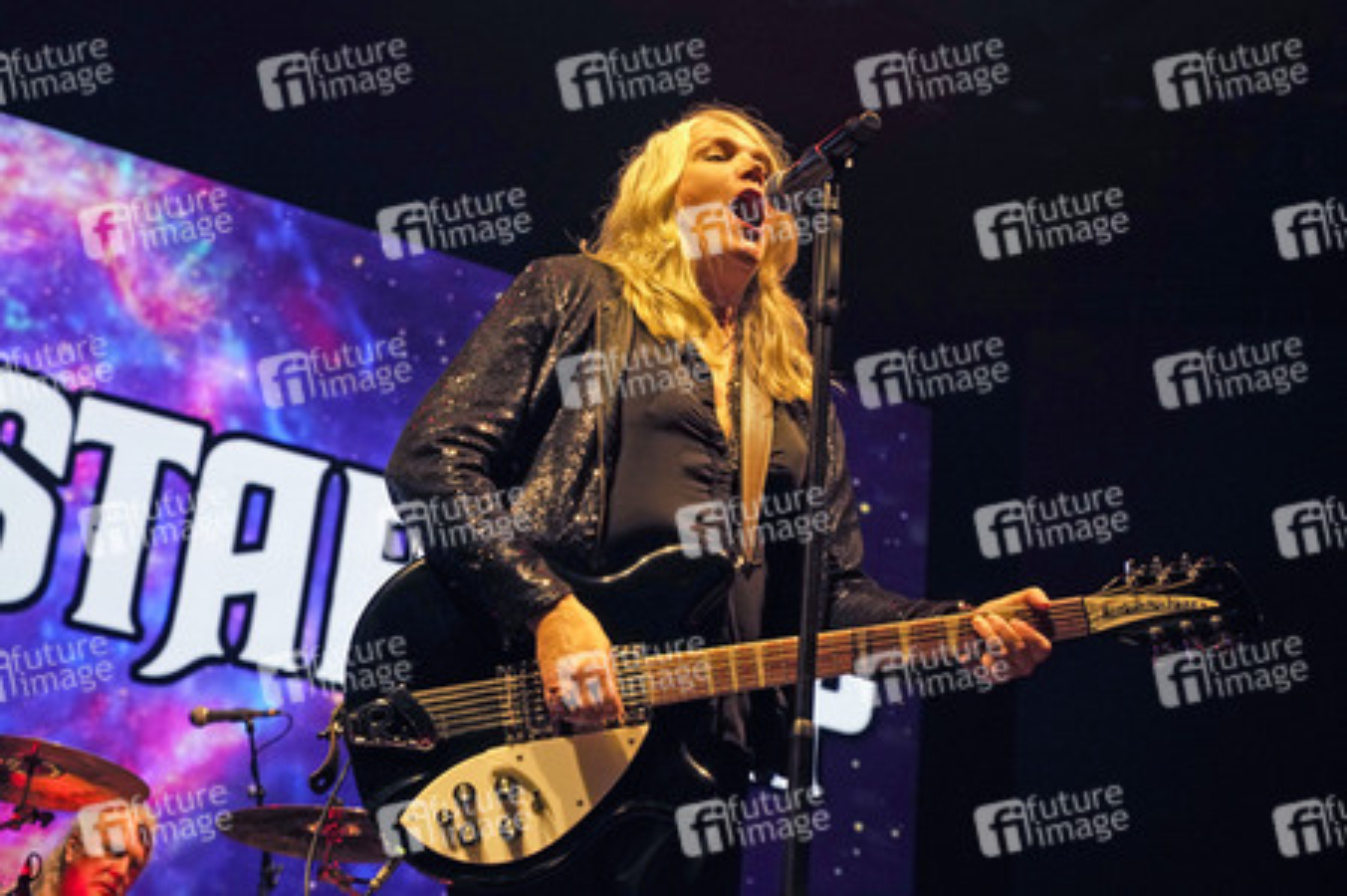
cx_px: 674
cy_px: 448
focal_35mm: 55
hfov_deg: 36.3
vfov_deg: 24.6
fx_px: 2056
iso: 1600
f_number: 5.6
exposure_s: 1/100
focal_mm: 55
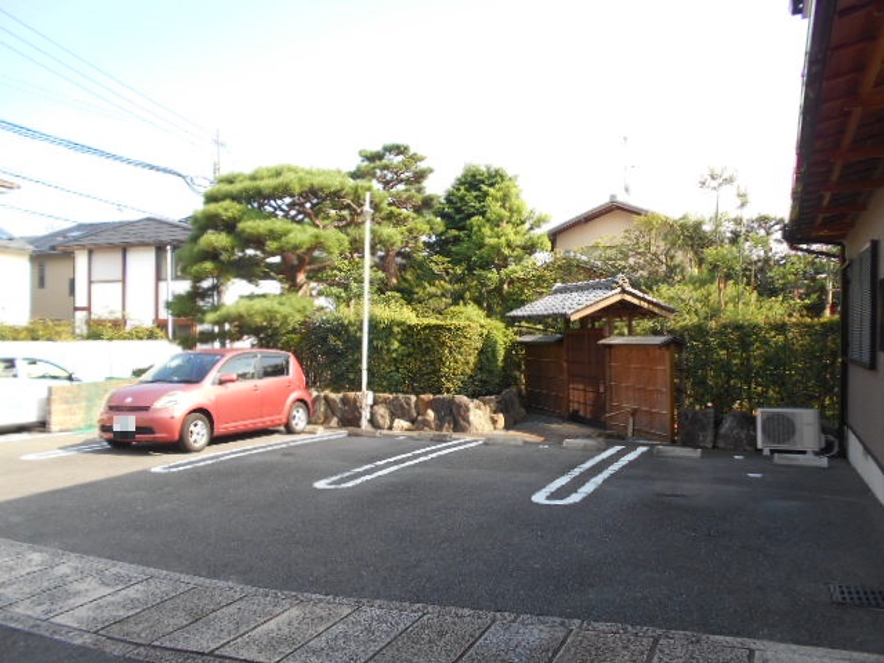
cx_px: 442
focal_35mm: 26
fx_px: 664
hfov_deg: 67.3
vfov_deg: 53.1
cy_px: 332
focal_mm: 4.6
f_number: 3.2
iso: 80
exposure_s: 1/250
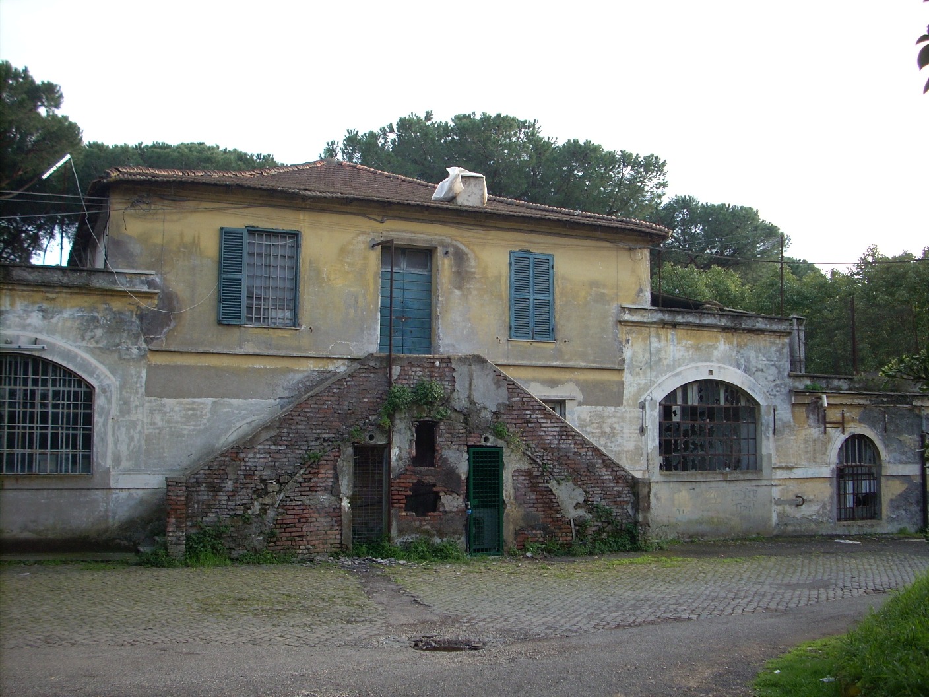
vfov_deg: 38.7
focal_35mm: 37
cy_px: 348
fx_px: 993
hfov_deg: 50.1
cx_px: 464
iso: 64
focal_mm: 6.2
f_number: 2.8
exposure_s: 1/125
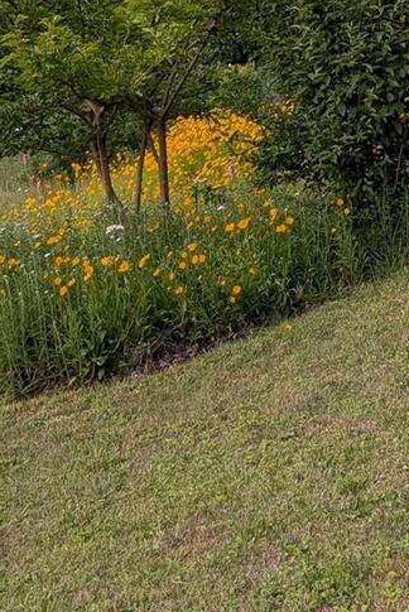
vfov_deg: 24.4
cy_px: -16
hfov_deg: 16.6
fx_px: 1344
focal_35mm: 79
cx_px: 486
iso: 31
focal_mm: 4.53
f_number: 1.7
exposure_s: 1/30
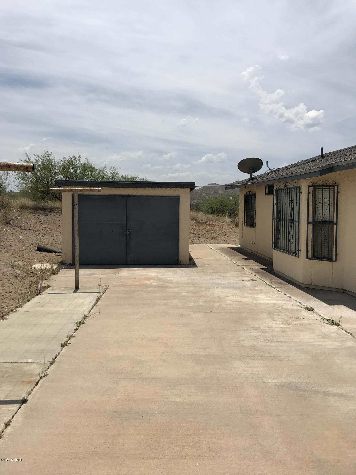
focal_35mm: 28
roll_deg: +0.6
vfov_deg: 63.4
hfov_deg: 49.7
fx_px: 384
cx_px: 178
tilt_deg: -2.9
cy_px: 238
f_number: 1.8
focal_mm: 3.99
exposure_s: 1/5988
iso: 20
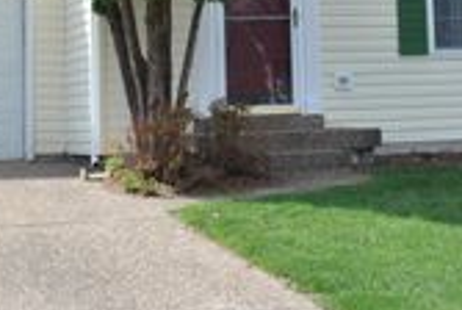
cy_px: -87
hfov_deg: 18.9
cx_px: 296
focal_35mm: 108
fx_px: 1388
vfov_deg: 12.4
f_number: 7.1
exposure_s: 1/200
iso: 100
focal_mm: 24
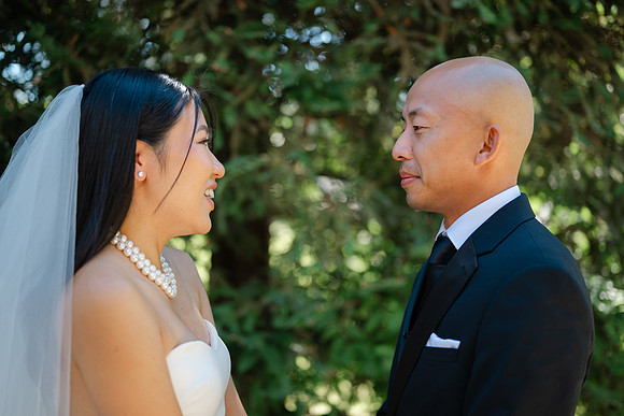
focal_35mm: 50
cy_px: 208
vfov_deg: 27.0
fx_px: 867
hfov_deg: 39.6
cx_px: 312
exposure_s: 1/640
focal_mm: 50
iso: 100
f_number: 1.8
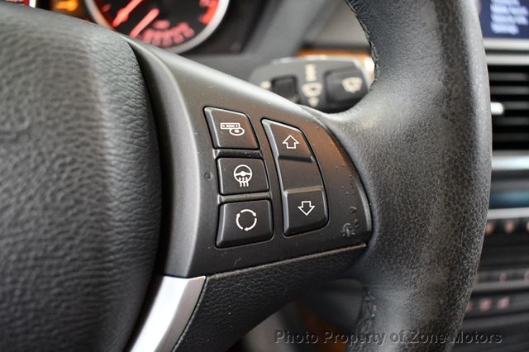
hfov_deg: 62.0
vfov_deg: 43.6
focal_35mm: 30
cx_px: 264
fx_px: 441
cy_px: 176
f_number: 3.8
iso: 6400
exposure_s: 1/60
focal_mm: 20
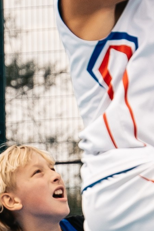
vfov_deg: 5.3
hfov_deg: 3.5
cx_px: 180
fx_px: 2506
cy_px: 173
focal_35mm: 391
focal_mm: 75
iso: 320
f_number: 3.5
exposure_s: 1/2000
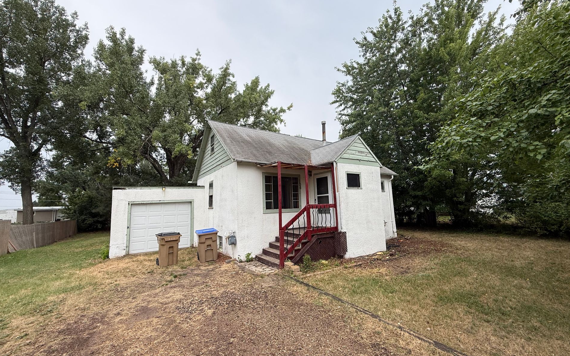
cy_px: 181
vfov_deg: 74.8
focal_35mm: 15
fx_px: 233
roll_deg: +2.0
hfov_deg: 101.5
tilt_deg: +8.2
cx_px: 286
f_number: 2.2
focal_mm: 2.22
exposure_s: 1/363
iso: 50
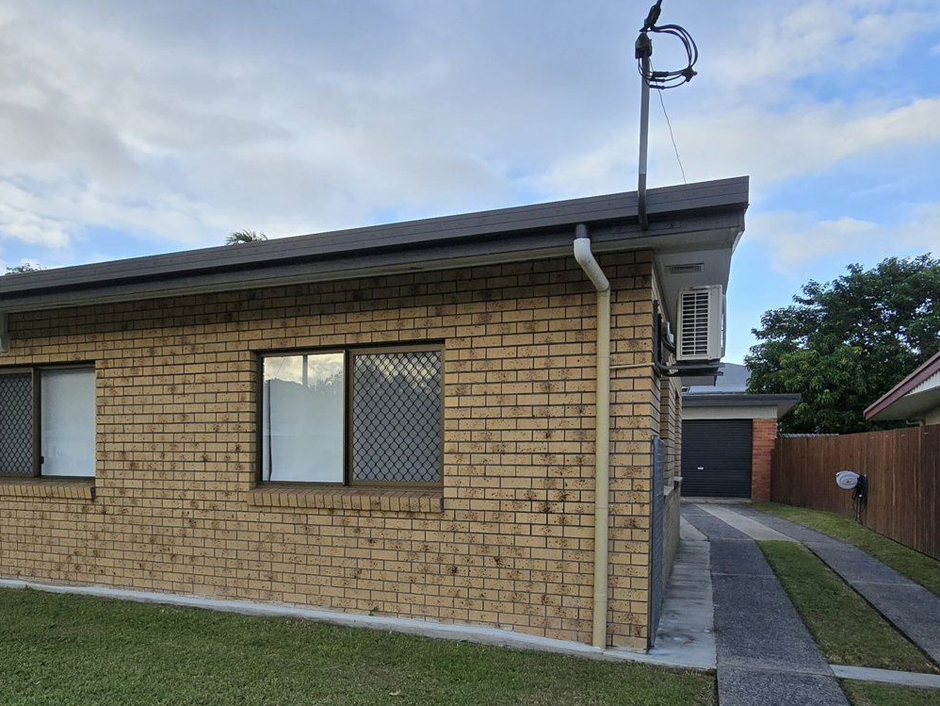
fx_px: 679
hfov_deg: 68.6
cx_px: 372
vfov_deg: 53.8
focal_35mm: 25
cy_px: 471
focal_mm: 2.2
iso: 50
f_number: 2.2
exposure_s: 1/850
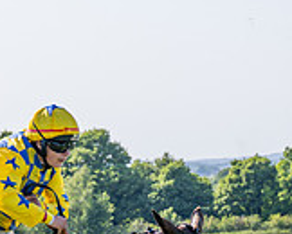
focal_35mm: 274
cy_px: 340
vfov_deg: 5.6
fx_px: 2371
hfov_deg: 7.0
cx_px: -37
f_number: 4
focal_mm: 70
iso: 200
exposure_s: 1/1600
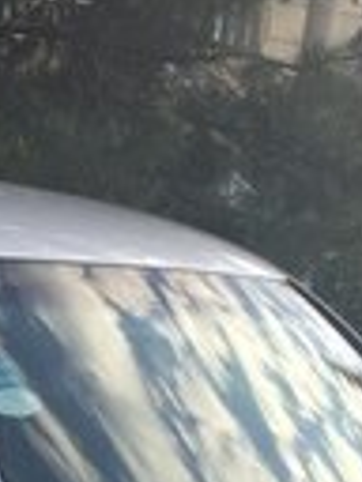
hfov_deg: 13.0
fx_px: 1562
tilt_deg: -19.2
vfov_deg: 15.8
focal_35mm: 112
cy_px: 768
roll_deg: -4.7
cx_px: -4
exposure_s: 1/482
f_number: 2.2
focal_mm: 4.15
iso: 32
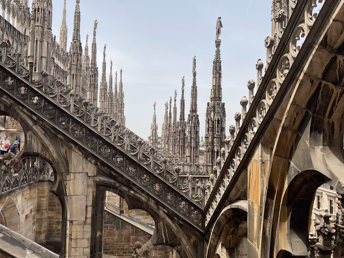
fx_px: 288
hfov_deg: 61.7
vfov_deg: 48.2
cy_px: 129
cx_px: 172
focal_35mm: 29
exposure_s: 1/3534
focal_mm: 3
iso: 20
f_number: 1.8
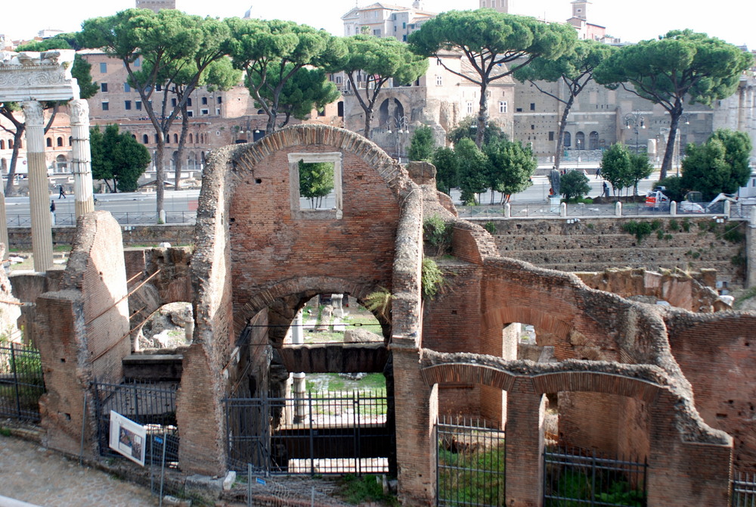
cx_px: 378
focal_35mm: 42
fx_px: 883
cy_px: 254
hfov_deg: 46.3
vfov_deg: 32.0
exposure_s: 1/125
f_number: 5.6
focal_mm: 28
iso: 110
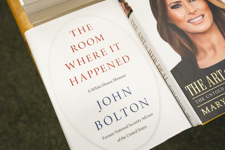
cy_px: 75
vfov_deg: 37.9
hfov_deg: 54.4
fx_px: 219
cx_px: 112
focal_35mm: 35
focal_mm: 35
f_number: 5.6
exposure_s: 1/50
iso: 400
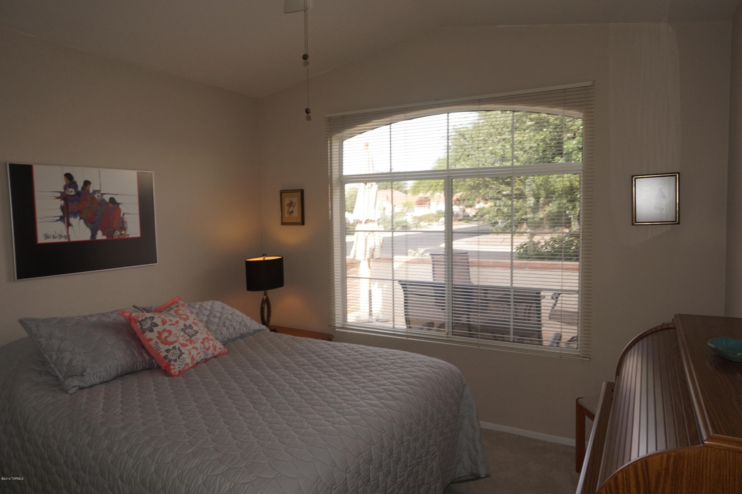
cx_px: 371
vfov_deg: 53.1
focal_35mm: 24
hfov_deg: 73.8
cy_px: 247
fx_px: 494
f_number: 9
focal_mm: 16
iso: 320
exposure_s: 1/100
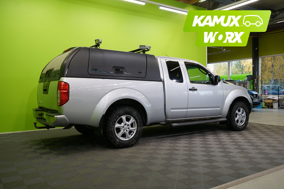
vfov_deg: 42.3
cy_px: 94
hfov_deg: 60.3
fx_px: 245
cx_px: 142
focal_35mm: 31
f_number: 6.3
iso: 640
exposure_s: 1/40
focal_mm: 31
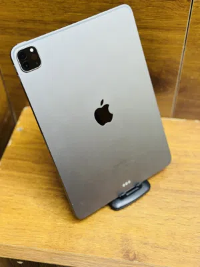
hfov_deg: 30.3
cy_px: 134
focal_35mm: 48
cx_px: 100
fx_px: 370
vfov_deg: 39.7
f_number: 1.78
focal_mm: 6.86
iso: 160
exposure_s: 1/50
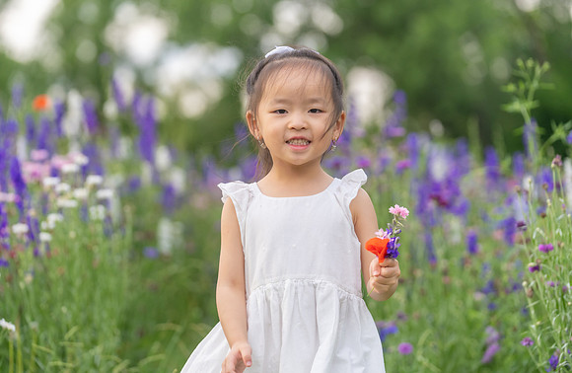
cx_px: 264
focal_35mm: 140
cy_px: 168
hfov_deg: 14.8
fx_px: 2206
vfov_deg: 9.7
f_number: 3.2
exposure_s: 1/1250
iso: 640
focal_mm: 129
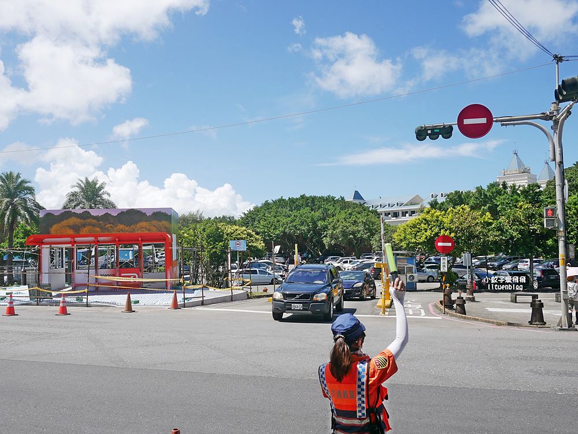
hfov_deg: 63.4
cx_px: 289
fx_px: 468
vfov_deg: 49.8
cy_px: 217
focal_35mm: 28
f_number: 4.5
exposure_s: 1/1600
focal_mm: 14
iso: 200
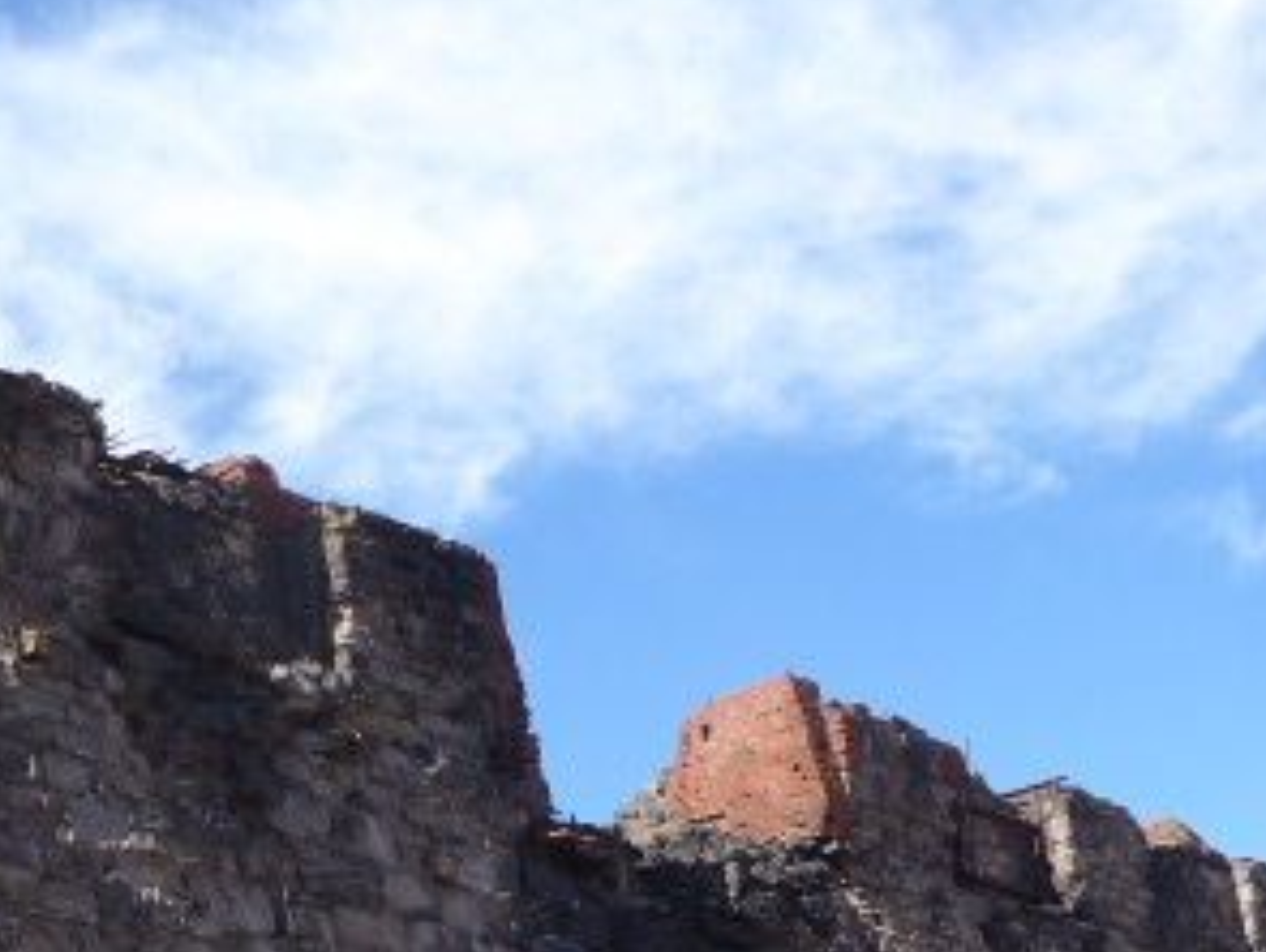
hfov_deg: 24.9
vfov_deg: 18.4
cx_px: 442
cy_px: 995
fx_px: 2856
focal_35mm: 78
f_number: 3.7
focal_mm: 6.3
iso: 80
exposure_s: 1/400
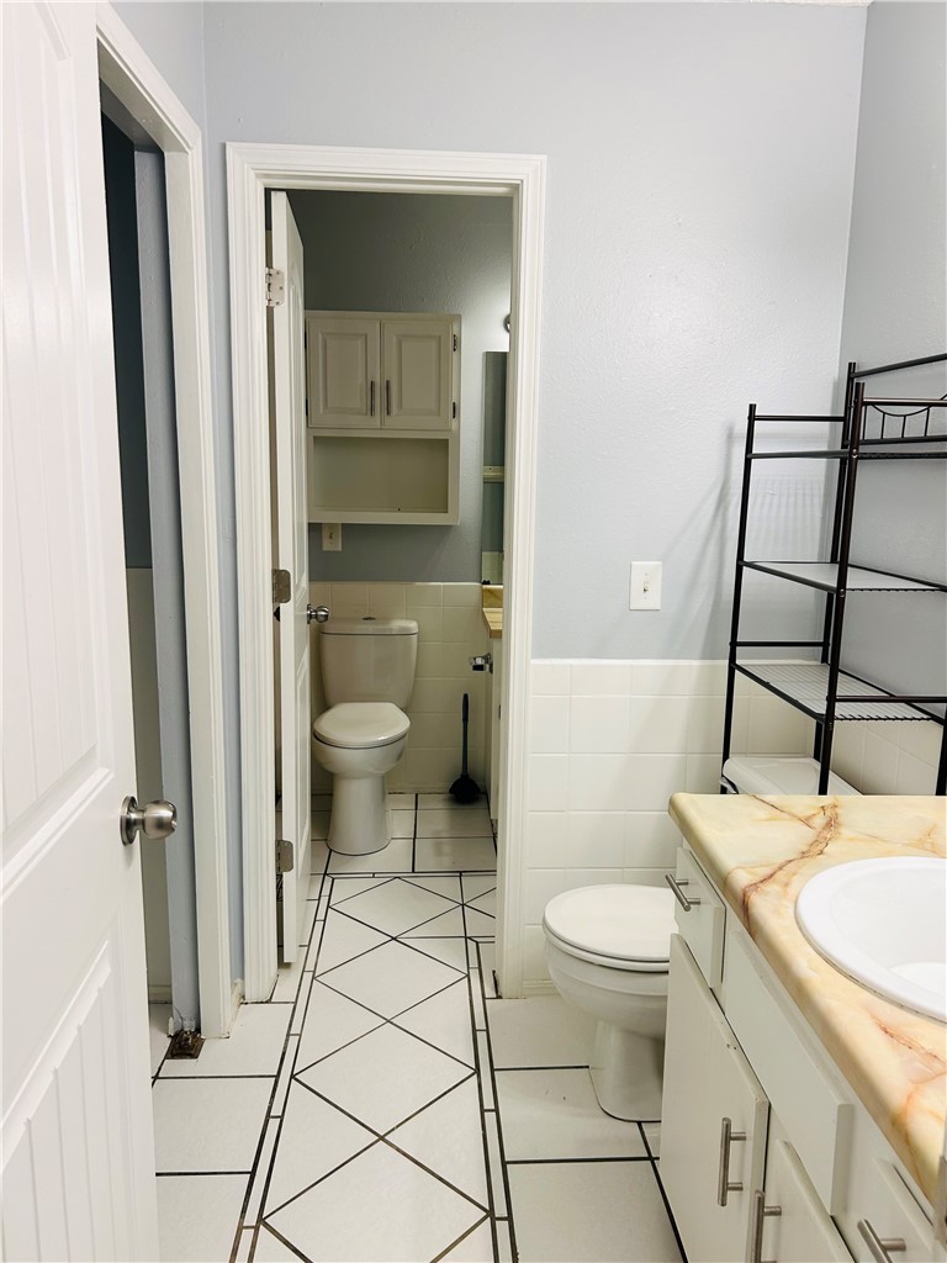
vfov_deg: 67.3
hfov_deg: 53.1
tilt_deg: -10.2
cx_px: 474
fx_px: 948
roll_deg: -1.2
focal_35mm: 26
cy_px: 632
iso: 64
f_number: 1.5
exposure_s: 1/120
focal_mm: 5.7
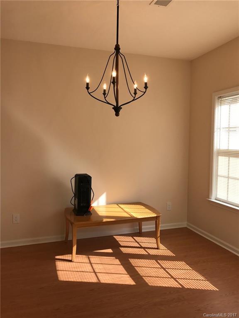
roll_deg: -0.4
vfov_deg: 63.4
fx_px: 258
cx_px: 120
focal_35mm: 28
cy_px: 159
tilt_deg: -3.4
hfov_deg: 49.7
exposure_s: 1/282
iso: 20
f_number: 1.8
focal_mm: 3.99
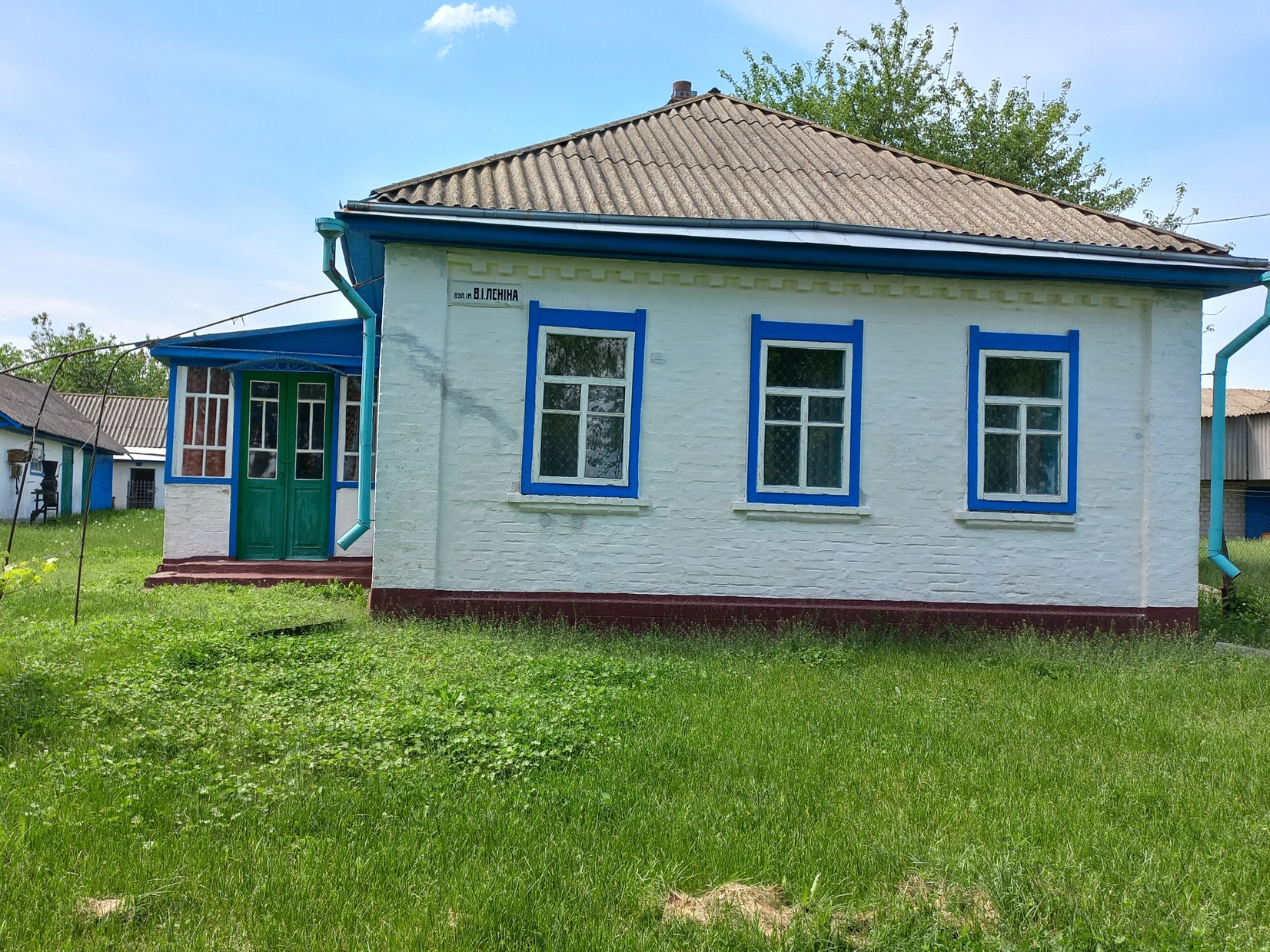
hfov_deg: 58.1
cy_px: 468
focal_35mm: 31
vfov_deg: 45.4
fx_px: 1137
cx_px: 551
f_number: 1.8
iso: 25
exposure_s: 1/301
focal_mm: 4.6
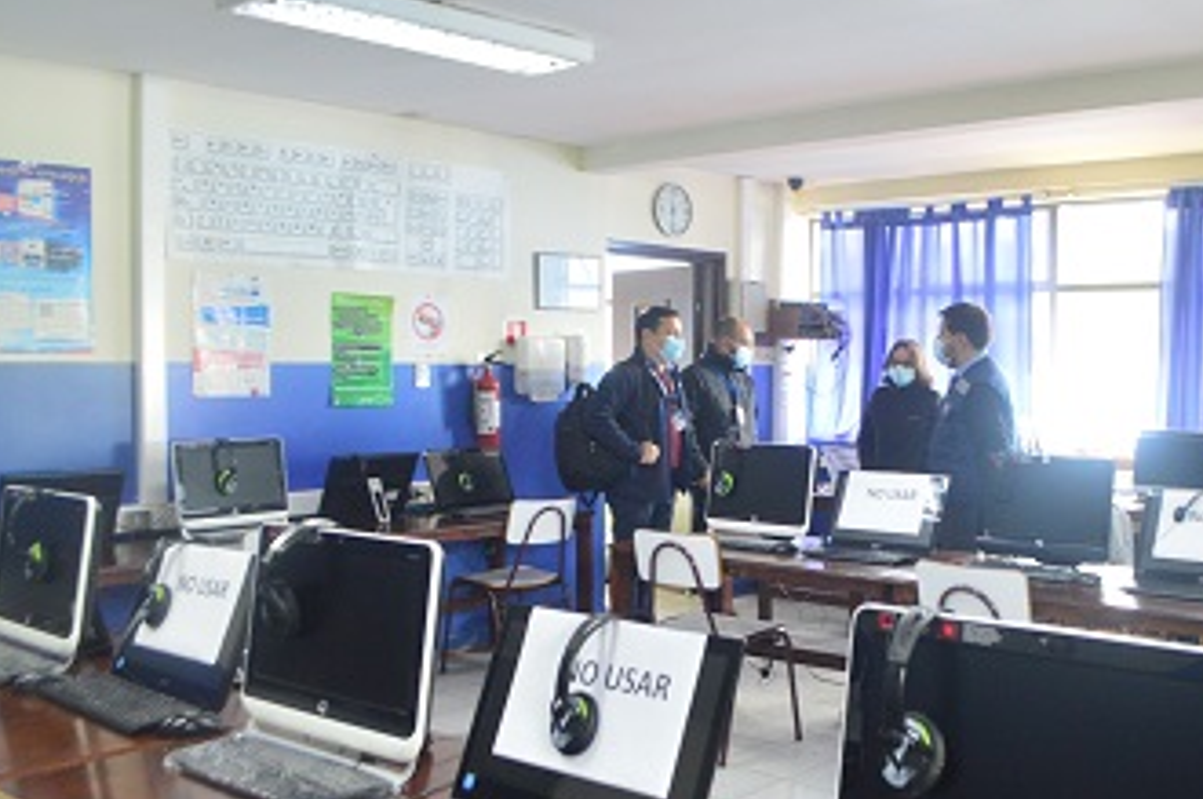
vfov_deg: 35.8
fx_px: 1235
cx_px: 740
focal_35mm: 37
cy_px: 372
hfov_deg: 51.5
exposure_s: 1/50
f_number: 5
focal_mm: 18
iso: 1600
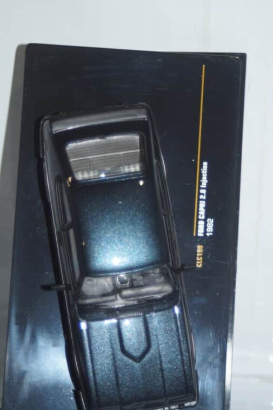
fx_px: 1216
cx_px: 123
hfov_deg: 12.8
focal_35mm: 107
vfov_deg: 19.1
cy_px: 226
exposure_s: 1/60
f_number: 5.6
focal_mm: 60
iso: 200
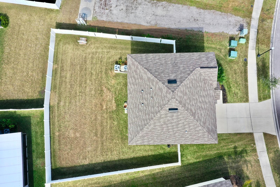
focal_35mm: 28
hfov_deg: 65.5
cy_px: 94
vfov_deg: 46.4
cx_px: 140
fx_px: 218
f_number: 11
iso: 100
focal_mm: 10.26
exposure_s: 1/80
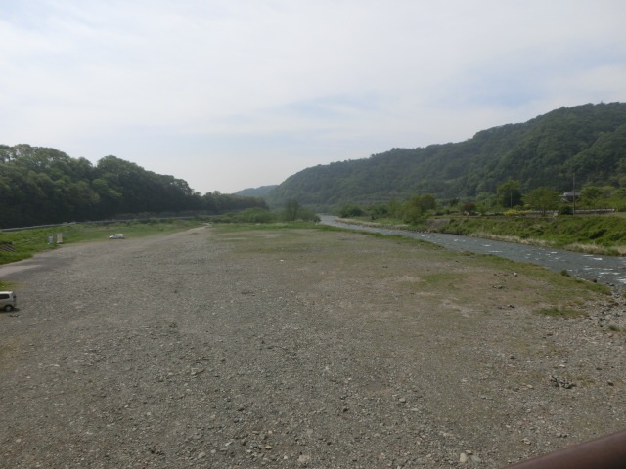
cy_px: 234
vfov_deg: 56.8
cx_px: 313
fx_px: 434
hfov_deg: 71.6
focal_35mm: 24
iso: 80
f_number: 7.9
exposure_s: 1/320
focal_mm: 4.24
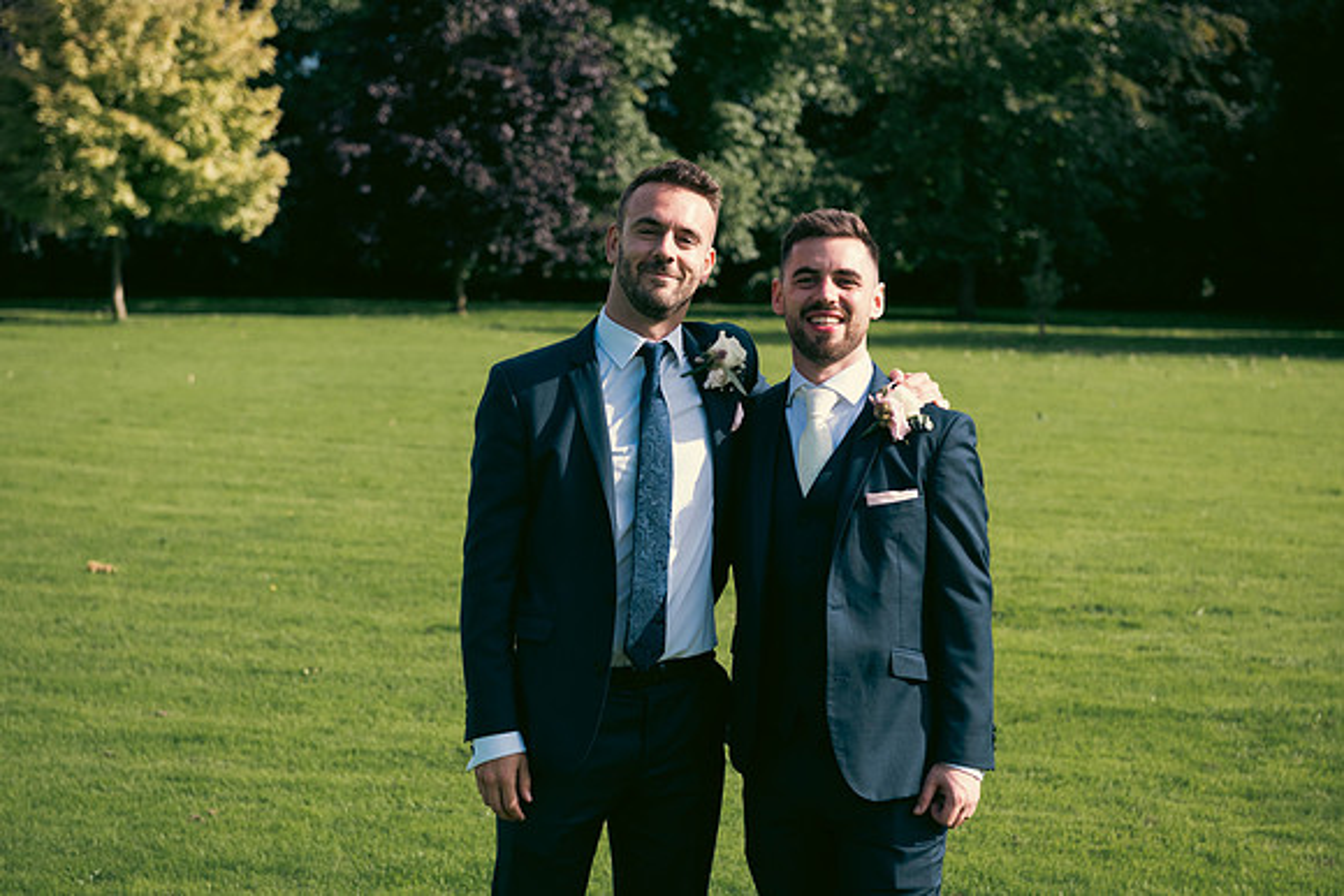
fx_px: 2614
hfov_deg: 28.8
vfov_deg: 19.5
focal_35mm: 70
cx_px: 672
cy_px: 448
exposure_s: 1/800
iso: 200
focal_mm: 70
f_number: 5
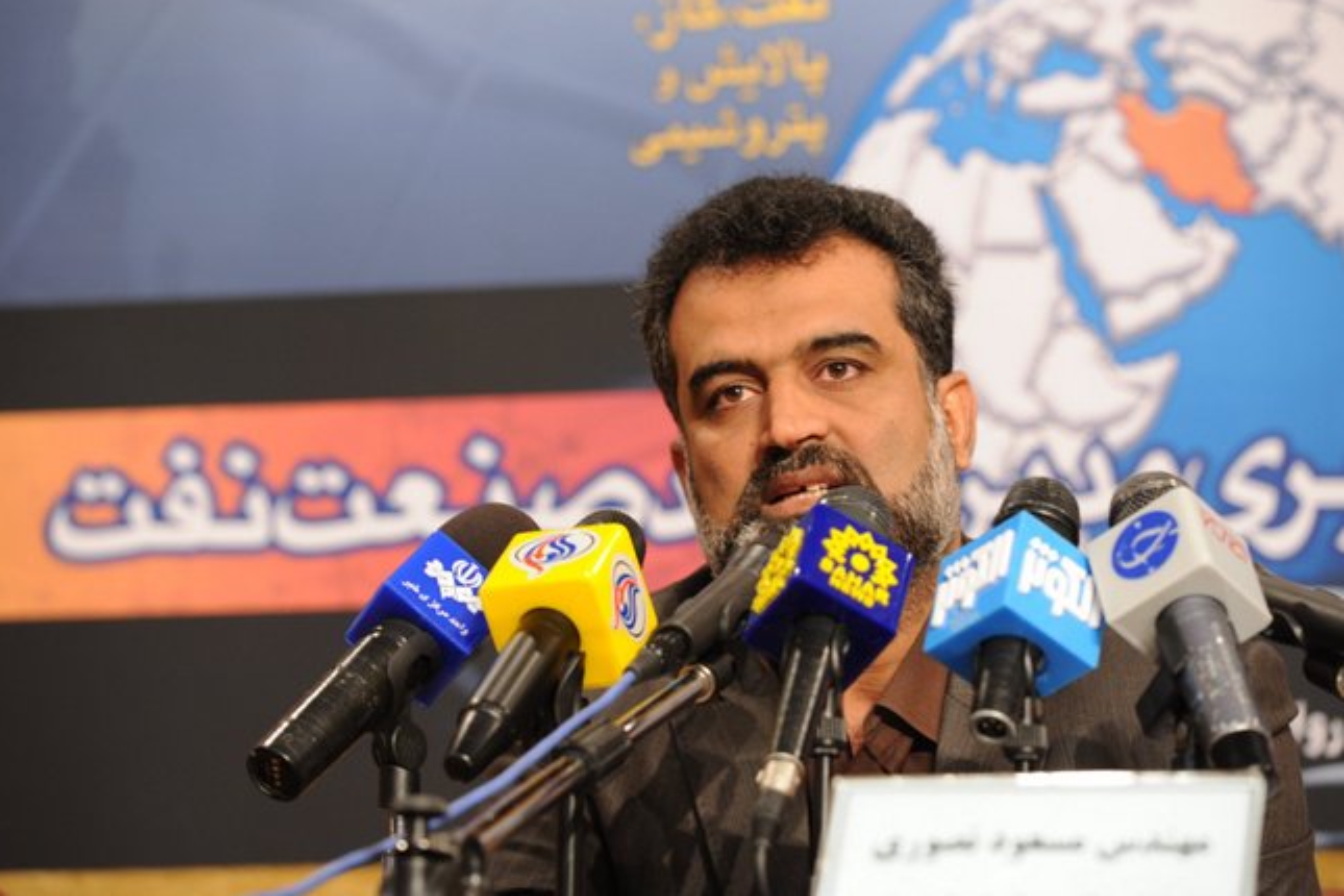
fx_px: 5450
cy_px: 447
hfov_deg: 14.1
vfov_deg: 9.4
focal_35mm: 146
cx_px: 671
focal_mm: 145
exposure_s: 1/80
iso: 2500
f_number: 4.5
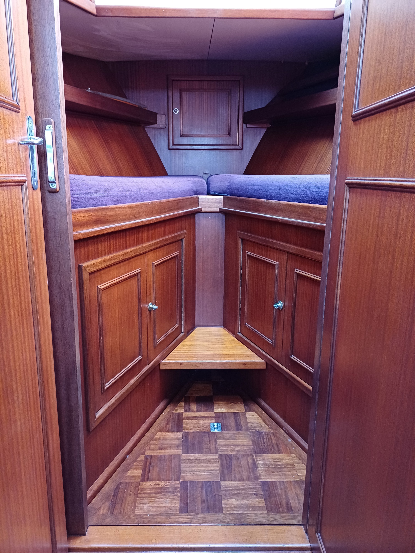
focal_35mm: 25
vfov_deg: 69.4
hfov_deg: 54.9
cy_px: 276
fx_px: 400
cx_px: 208
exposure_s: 1/25
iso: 500
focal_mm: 4.65
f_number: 1.8
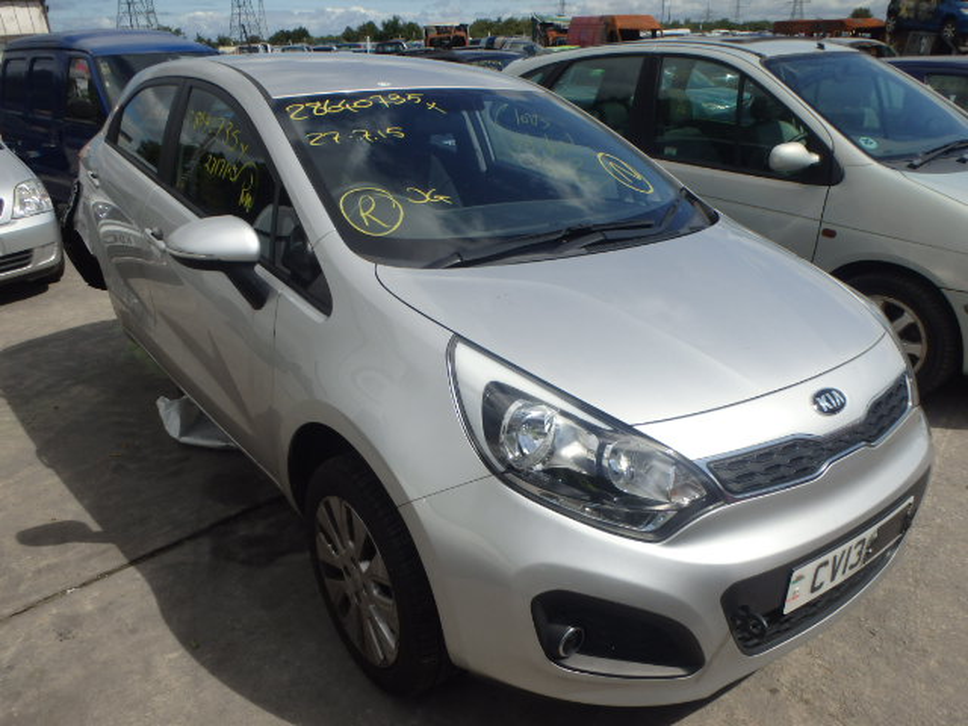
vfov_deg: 49.7
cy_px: 363
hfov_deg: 63.4
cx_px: 484
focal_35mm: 28
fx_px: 783
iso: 125
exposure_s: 1/200
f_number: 11
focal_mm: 5
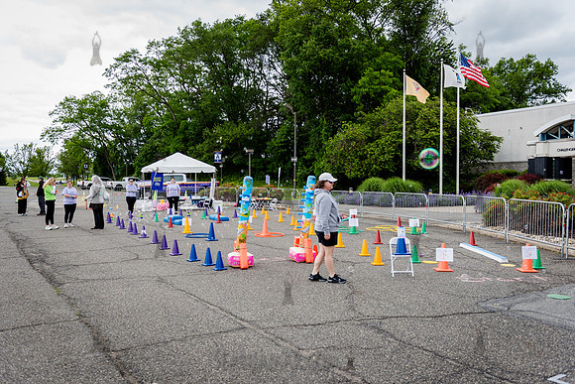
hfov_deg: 58.7
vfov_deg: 41.1
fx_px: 511
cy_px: 192
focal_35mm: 32
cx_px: 288
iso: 400
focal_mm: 32
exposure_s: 1/640
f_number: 4
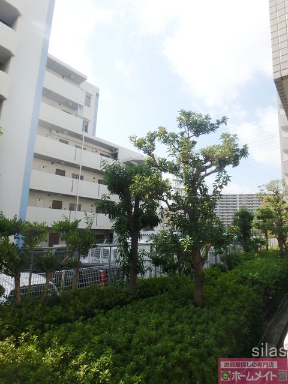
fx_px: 233
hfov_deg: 63.4
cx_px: 144
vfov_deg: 79.0
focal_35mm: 21
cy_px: 192
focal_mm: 3.7
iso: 125
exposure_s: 1/400
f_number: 6
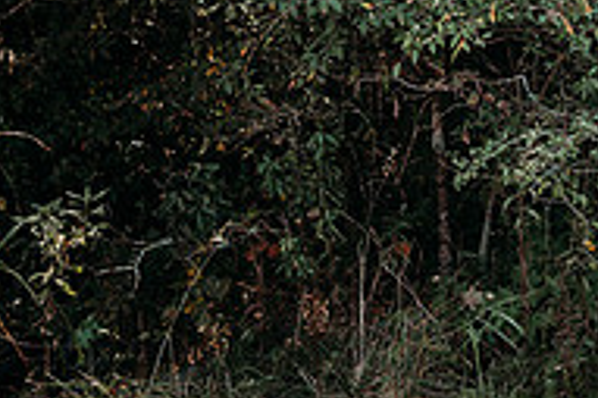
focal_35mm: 73
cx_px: 667
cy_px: 105
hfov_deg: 25.6
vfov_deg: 18.5
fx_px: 1212
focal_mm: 24
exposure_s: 1/400
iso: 125
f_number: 2.8
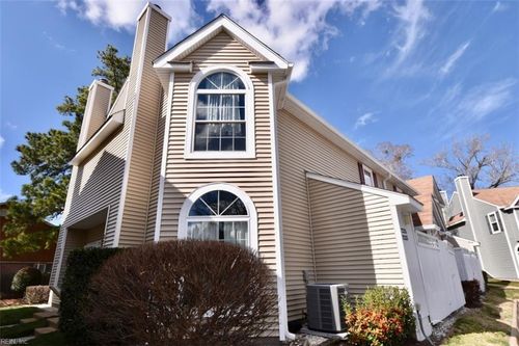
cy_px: 173
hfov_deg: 95.0
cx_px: 260
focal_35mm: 16
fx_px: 238
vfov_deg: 72.0
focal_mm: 11
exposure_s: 1/200
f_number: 9
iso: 100
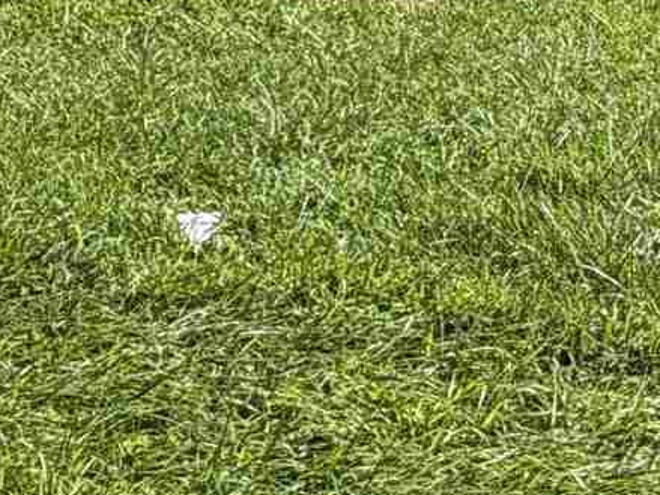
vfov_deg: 14.2
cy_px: -229
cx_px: 564
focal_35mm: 98
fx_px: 1868
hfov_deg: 19.7
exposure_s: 1/770
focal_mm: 2.22
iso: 25
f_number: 2.2
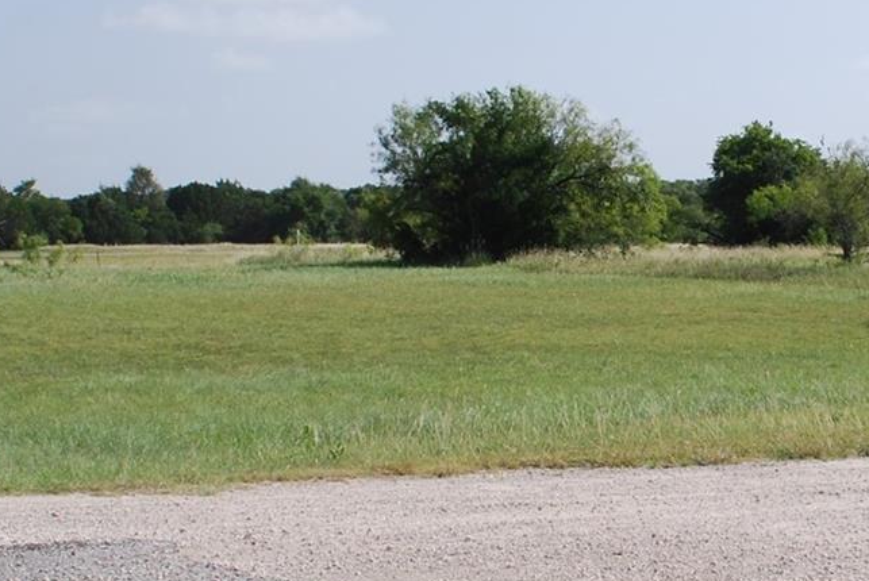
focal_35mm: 86
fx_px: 2078
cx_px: 676
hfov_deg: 23.3
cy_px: 270
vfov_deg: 15.9
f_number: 8
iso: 100
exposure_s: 1/320
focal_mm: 18
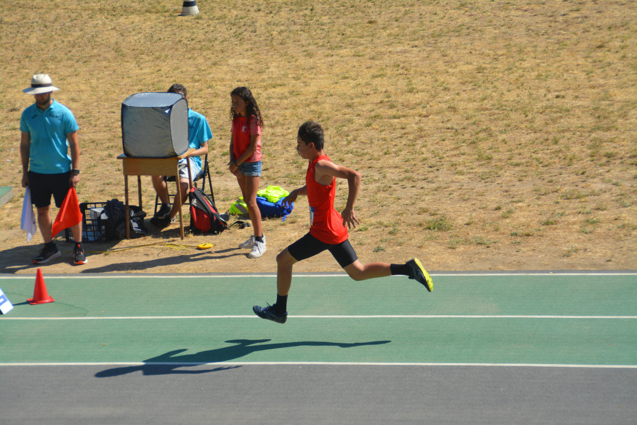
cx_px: 318
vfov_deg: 9.3
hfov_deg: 14.0
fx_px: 2601
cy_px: 212
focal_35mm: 147
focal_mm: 98
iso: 400
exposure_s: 1/1600
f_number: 6.3
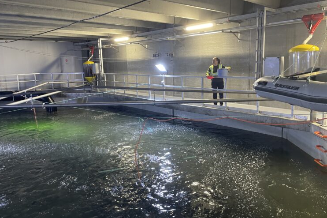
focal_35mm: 28
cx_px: 159
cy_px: 99
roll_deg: +1.7
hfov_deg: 65.5
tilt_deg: -7.6
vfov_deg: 46.3
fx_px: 254
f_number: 1.6
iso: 250
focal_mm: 4.2
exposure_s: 1/50
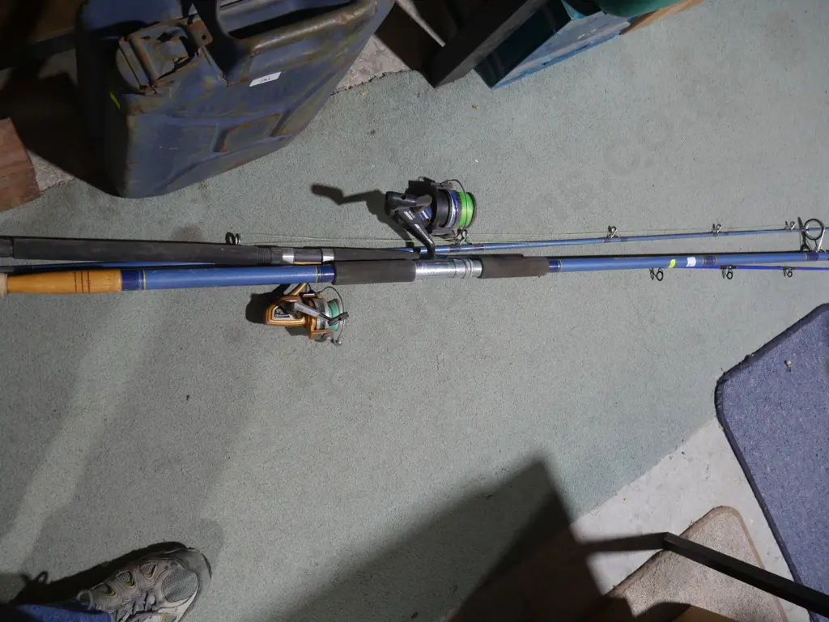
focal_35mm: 30
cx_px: 414
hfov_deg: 60.0
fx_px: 718
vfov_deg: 46.8
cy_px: 311
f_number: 3.6
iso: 500
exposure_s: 1/60
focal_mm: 15
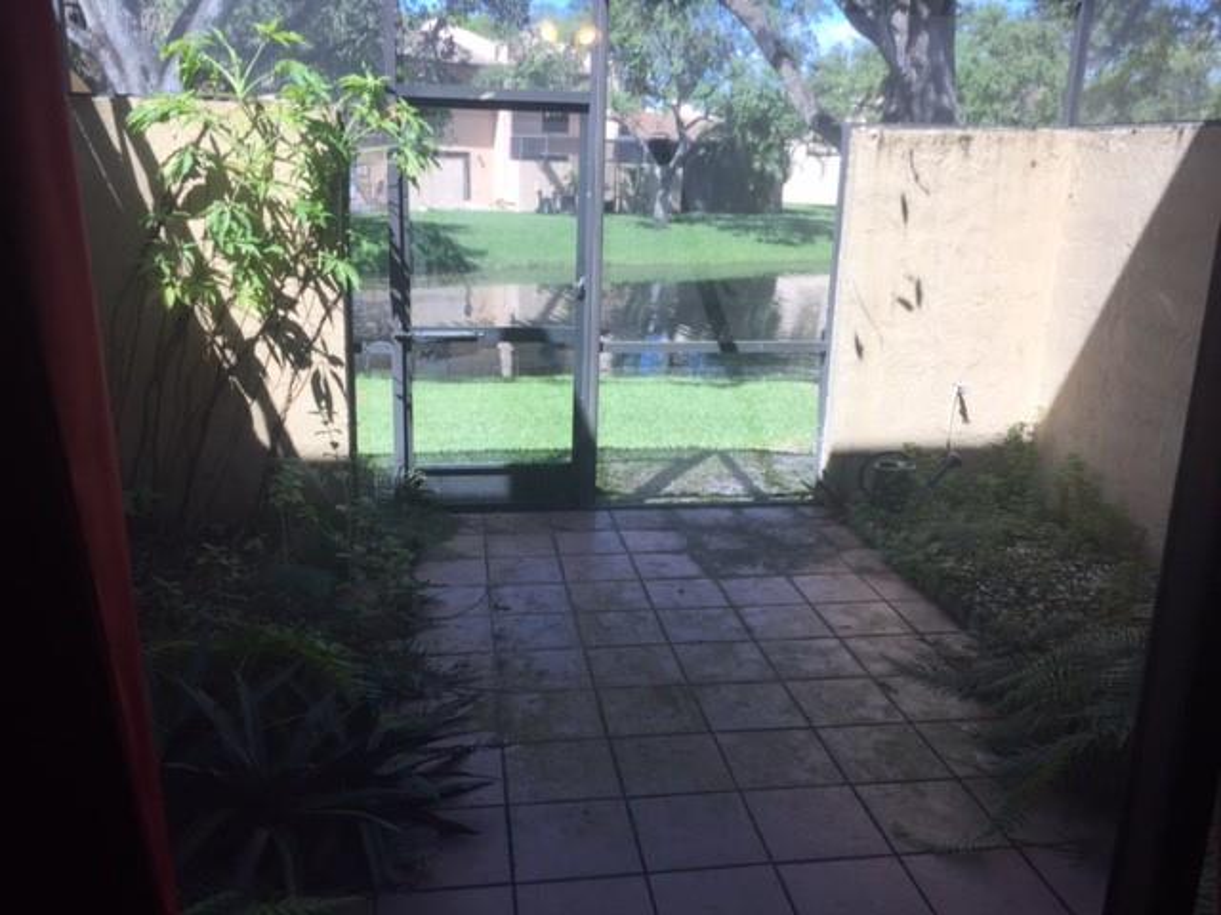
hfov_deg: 61.7
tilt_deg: -14.9
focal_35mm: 29
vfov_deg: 48.2
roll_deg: -1.7
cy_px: 458
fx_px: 1023
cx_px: 610
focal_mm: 4.15
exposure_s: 1/120
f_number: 2.2
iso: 32
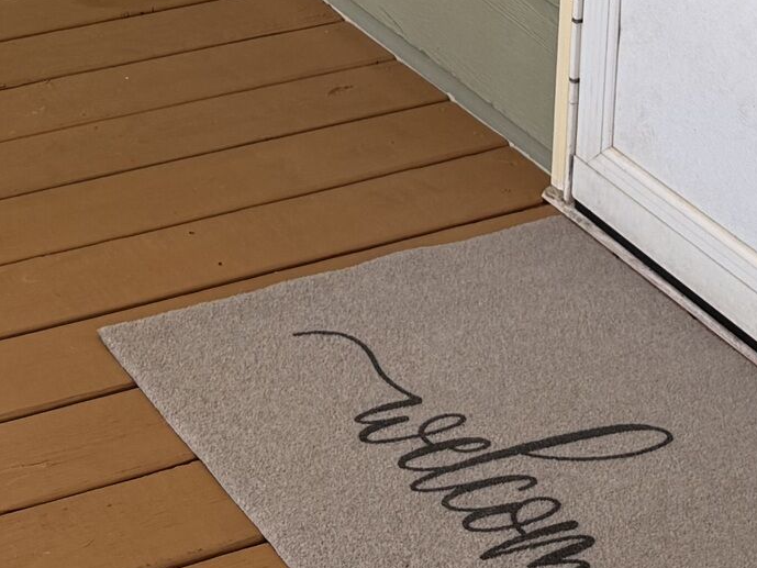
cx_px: 368
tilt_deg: -6.9
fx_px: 2340
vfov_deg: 12.1
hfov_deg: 18.4
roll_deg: -2.7
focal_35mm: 107
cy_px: -621
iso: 50
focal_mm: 6.76
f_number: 1.78
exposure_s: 1/122
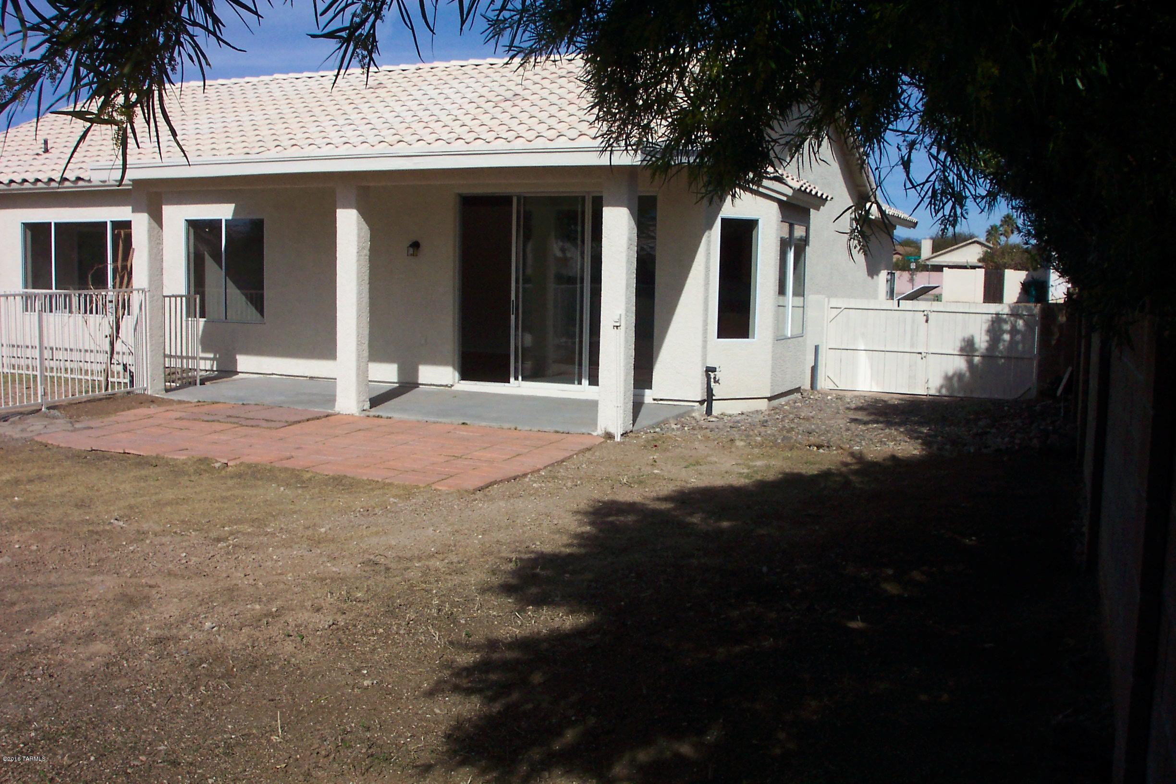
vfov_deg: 37.9
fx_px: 1143
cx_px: 588
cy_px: 392
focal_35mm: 35
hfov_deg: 54.4
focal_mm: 7.5
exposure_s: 1/500
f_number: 9.5
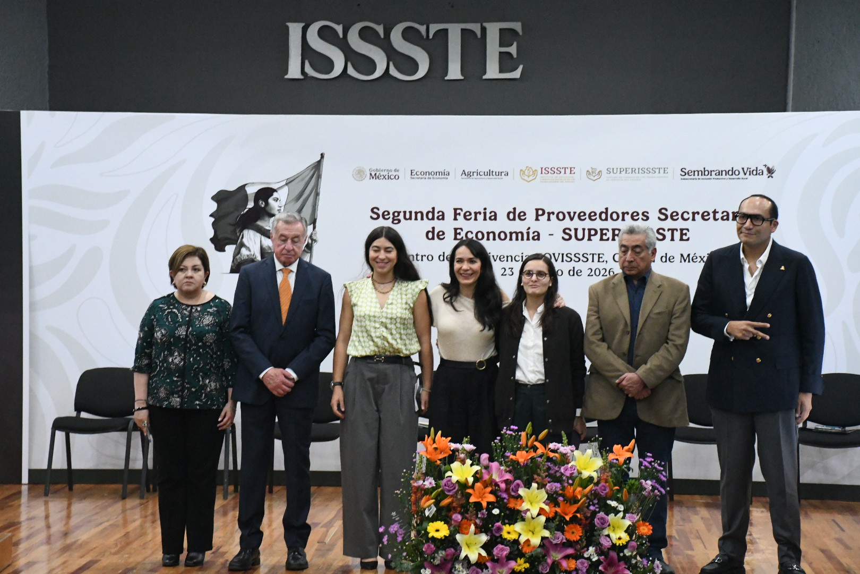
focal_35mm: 93
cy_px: 287
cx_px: 430
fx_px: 2221
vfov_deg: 14.7
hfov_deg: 21.9
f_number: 6.3
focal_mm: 62
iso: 10000
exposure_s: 1/80
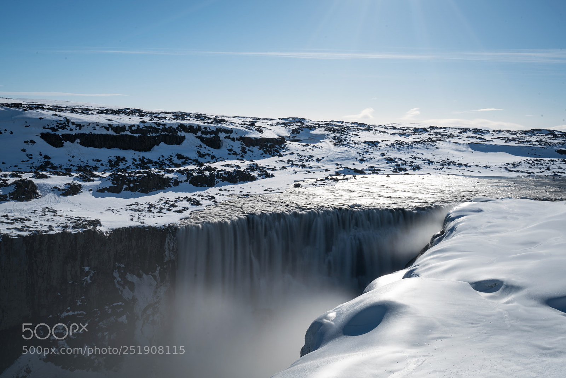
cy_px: 189
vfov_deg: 37.9
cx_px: 283
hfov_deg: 54.4
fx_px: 550
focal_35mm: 35
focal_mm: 35
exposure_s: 1/125
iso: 100
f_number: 20
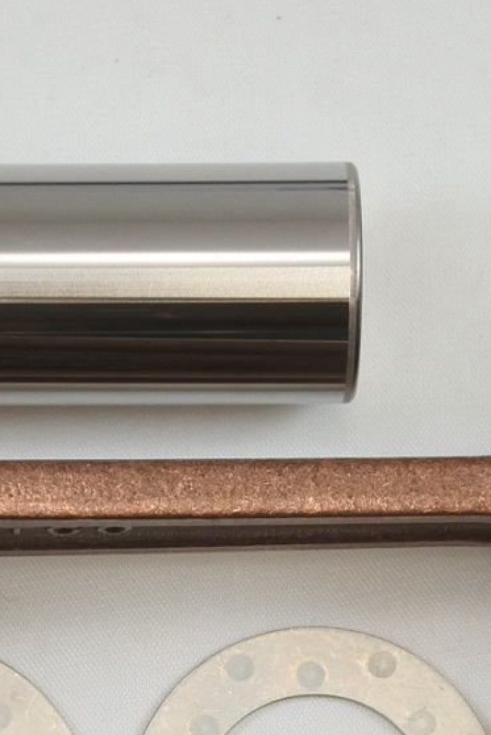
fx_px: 2903
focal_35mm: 142
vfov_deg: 14.3
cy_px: 617
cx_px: 41
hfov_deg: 9.6
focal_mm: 19.7
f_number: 4.5
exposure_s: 1/125
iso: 400
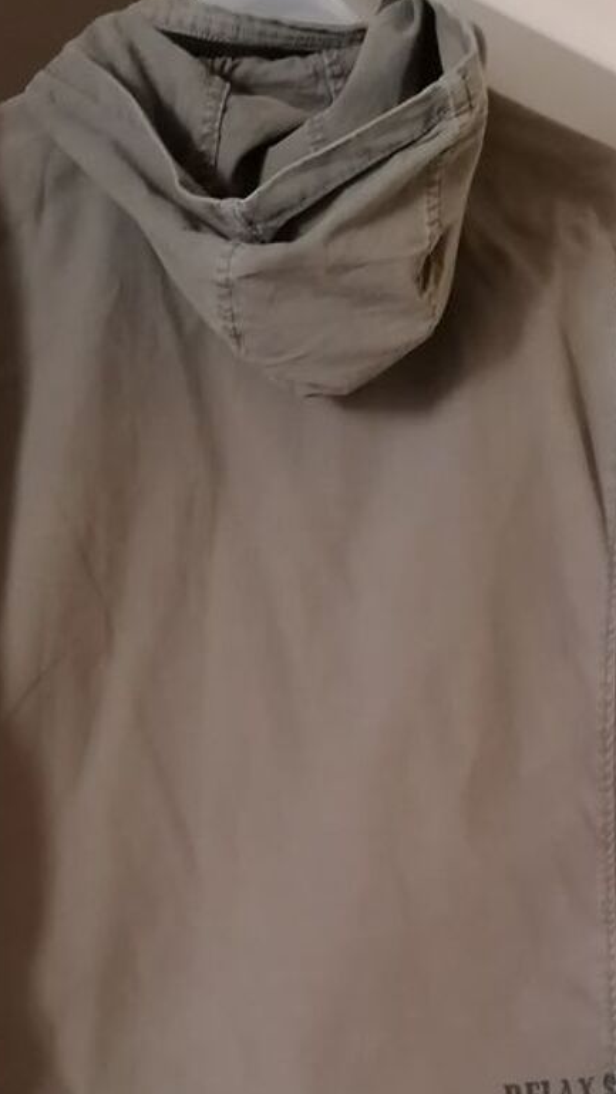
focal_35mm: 51
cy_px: 873
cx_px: 351
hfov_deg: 23.5
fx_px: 1480
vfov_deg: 39.0
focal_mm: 4.75
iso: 500
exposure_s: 1/20
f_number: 1.8
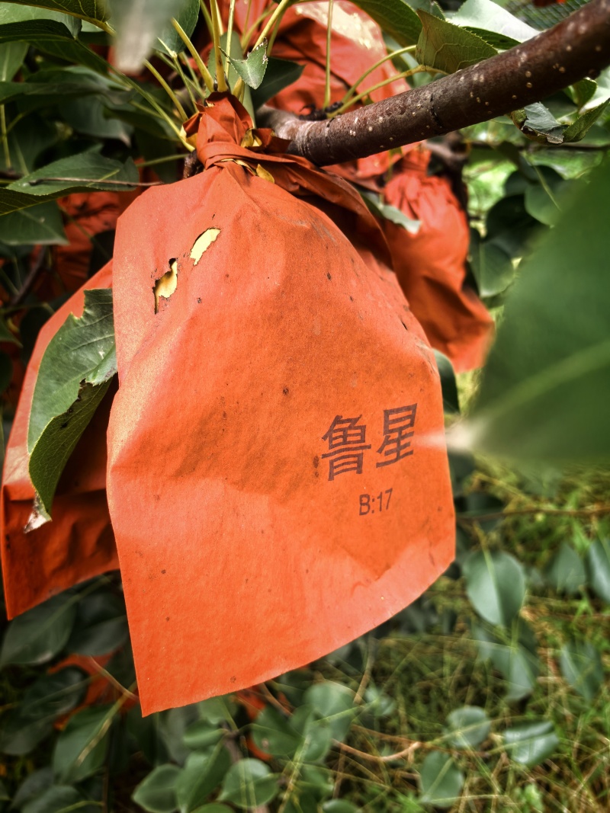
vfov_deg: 71.6
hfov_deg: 56.8
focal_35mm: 24
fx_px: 564
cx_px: 305
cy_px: 406
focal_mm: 5.75
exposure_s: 1/967
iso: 800
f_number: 2
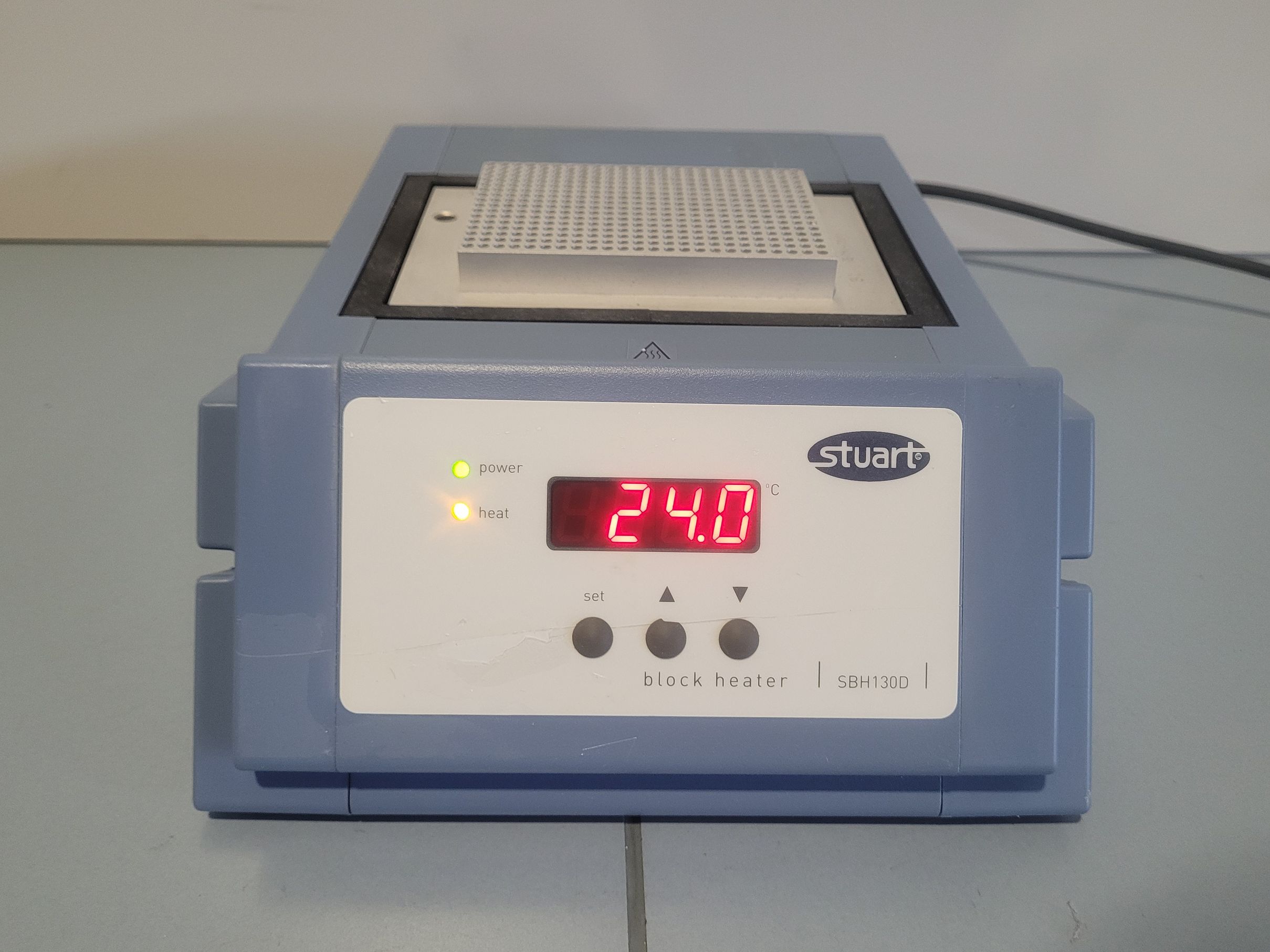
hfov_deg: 67.3
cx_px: 635
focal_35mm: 26
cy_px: 476
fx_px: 954
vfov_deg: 53.1
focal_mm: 5.4
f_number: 1.8
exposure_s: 1/100
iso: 250
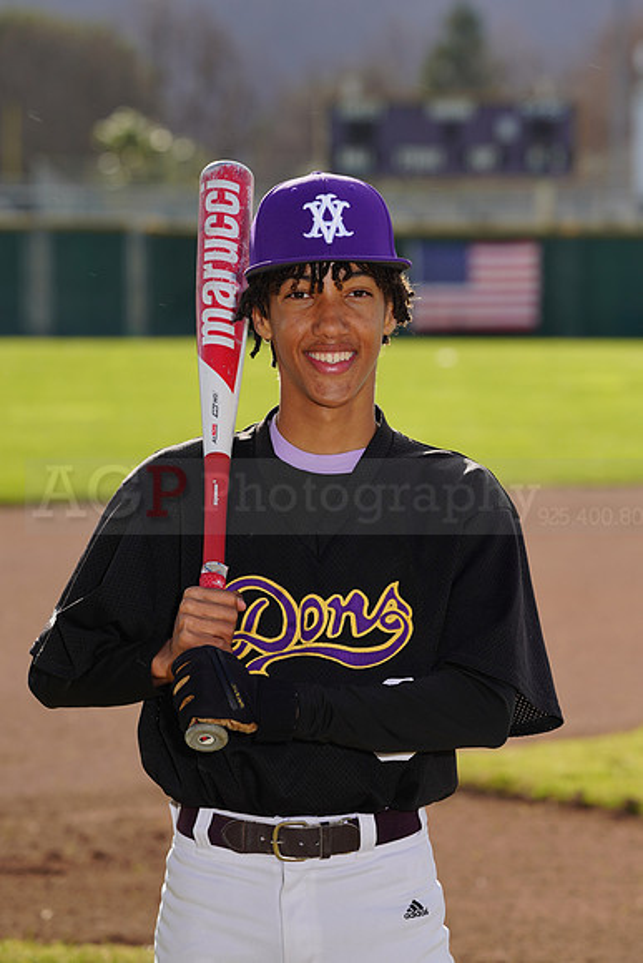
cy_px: 482
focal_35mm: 229
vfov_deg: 9.0
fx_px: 6131
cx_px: 322
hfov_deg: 6.0
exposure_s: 1/200
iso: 100
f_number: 9
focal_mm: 229
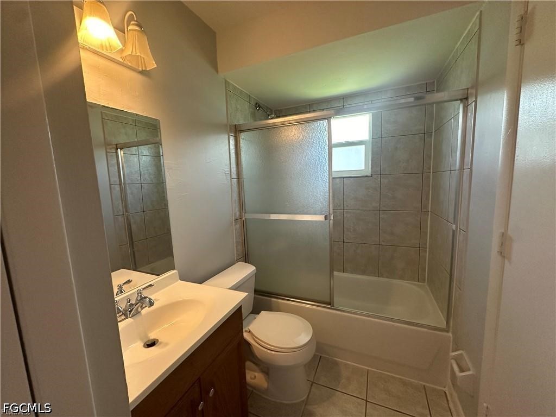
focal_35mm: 14
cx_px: 278
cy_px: 208
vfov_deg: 85.7
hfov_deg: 102.1
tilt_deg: -6.5
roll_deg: +1.8
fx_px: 225
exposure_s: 1/120
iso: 250
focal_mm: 2.22
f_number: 2.2
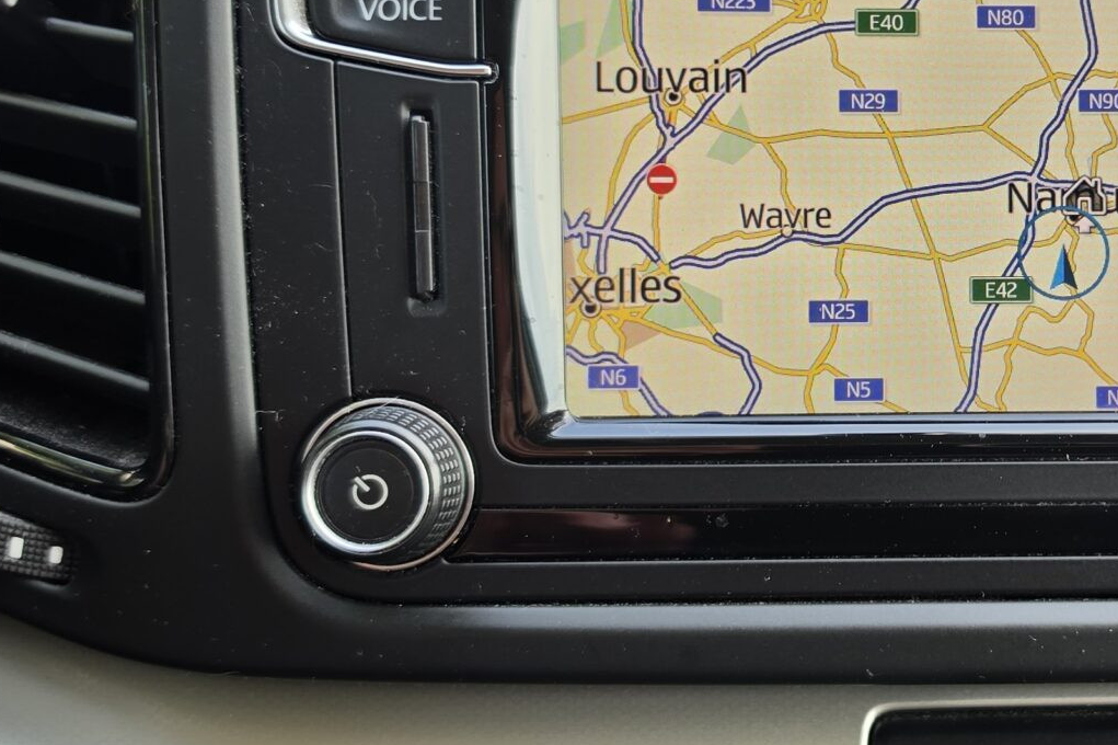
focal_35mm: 60
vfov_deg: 22.5
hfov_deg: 32.1
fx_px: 1863
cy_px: 222
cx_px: 966
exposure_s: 1/62.5
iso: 10
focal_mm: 6.5
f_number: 1.4
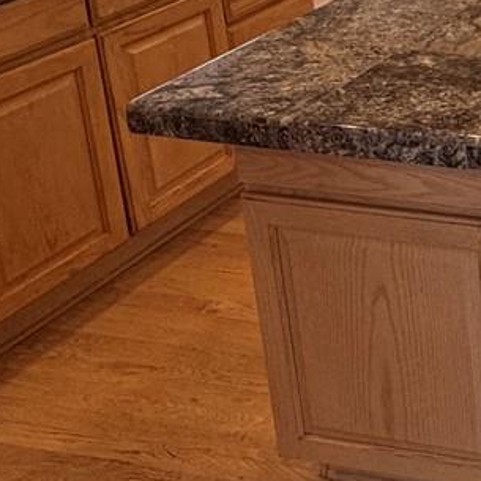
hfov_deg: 19.9
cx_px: 848
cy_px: -98
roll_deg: -0.6
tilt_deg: -14.6
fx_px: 1022
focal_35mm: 65
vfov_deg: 24.1
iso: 160
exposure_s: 1/120
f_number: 2.2
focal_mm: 2.22
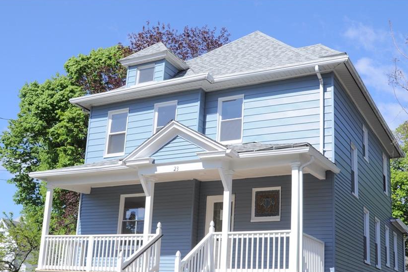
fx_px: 510
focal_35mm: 45
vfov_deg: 29.8
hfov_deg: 43.6
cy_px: 167
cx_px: 206
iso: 200
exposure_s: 1/320
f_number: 9
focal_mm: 24
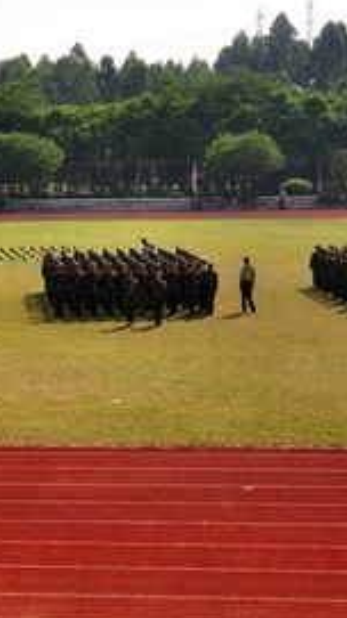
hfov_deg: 13.9
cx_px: -119
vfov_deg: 25.6
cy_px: 318
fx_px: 1361
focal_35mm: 83
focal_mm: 26
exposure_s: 1/1600
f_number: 5.6
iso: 200
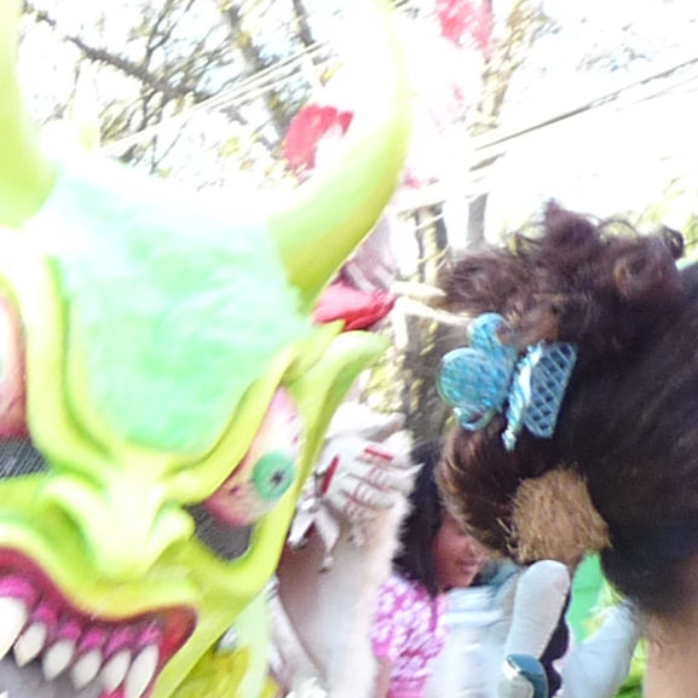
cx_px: -629
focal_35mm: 145
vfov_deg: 11.8
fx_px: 3308
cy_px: 788
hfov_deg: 11.1
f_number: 2.8
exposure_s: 1/80
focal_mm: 4.8
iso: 100
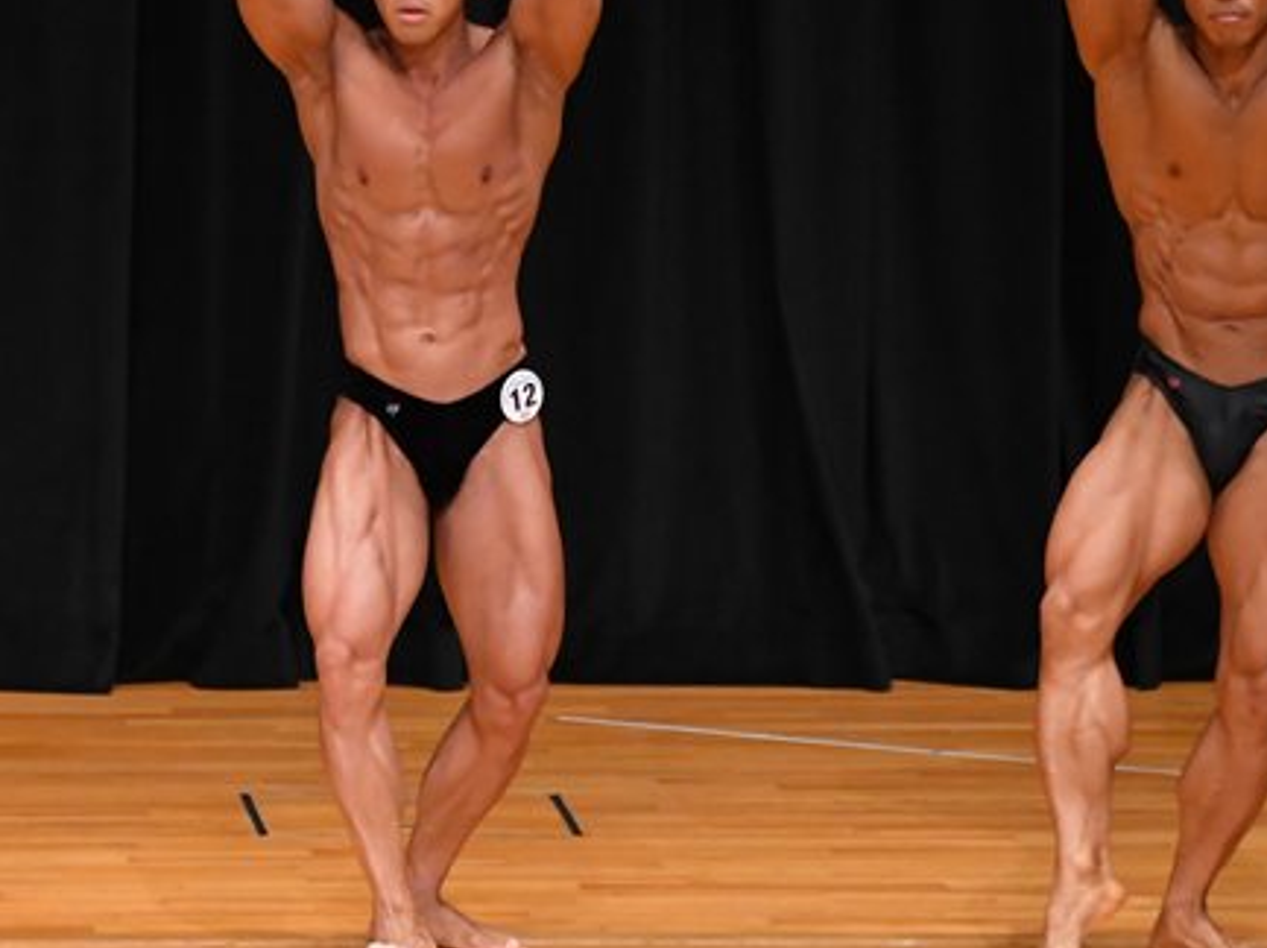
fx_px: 16055
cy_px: 451
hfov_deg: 4.5
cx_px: 282
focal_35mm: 439
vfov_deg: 3.4
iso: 4000
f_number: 5.6
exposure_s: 1/400
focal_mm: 170
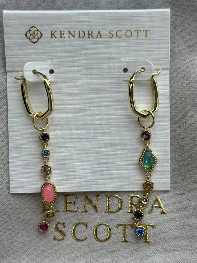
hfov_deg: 24.8
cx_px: 102
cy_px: 126
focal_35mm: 59
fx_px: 448
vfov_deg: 32.7
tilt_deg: -73.3
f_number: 1.78
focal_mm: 6.76
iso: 50
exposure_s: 1/136
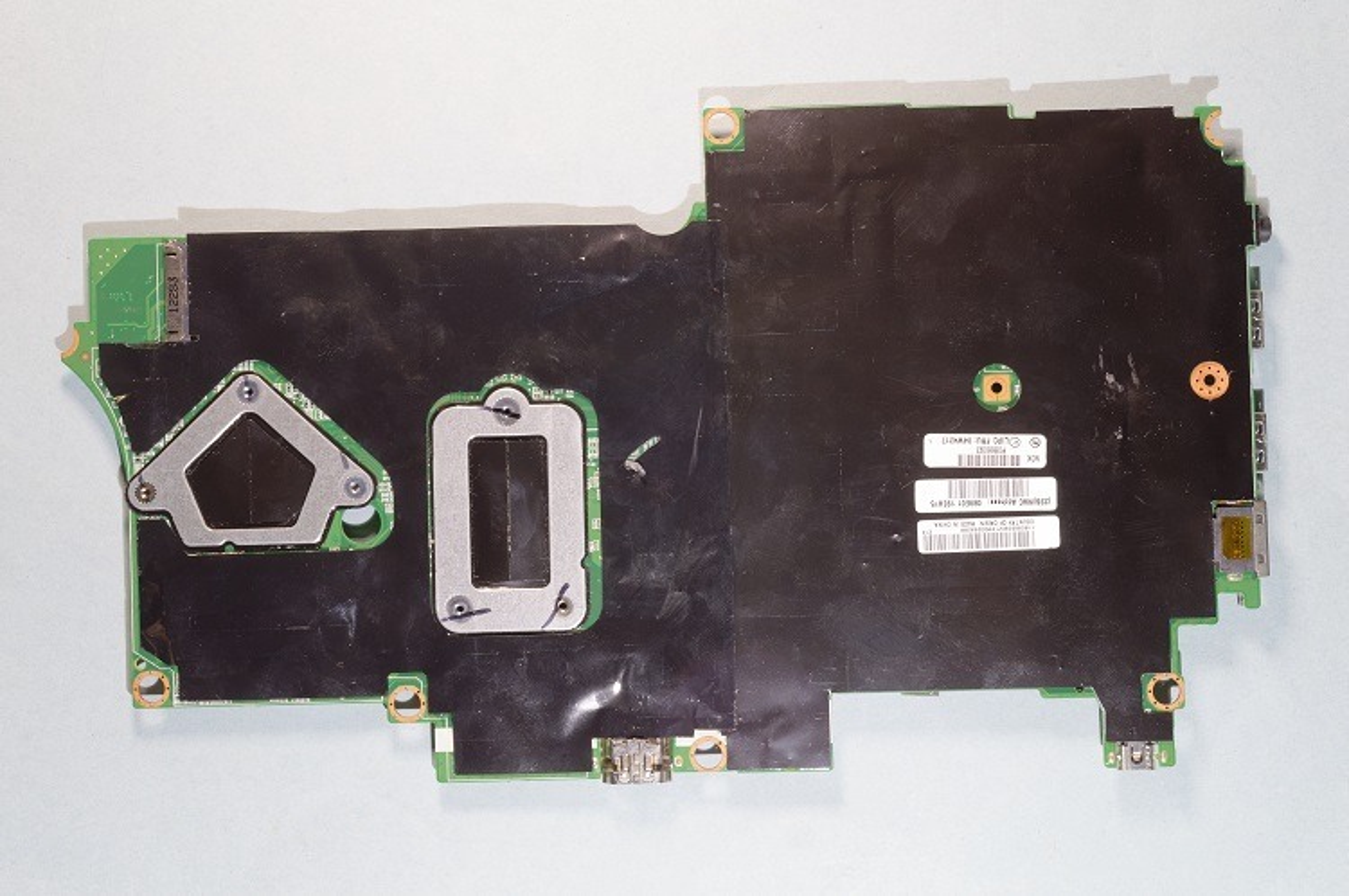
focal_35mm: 46
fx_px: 1740
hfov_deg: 42.4
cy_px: 448
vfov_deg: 28.9
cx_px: 674
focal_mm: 31
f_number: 8
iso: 100
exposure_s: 1/3
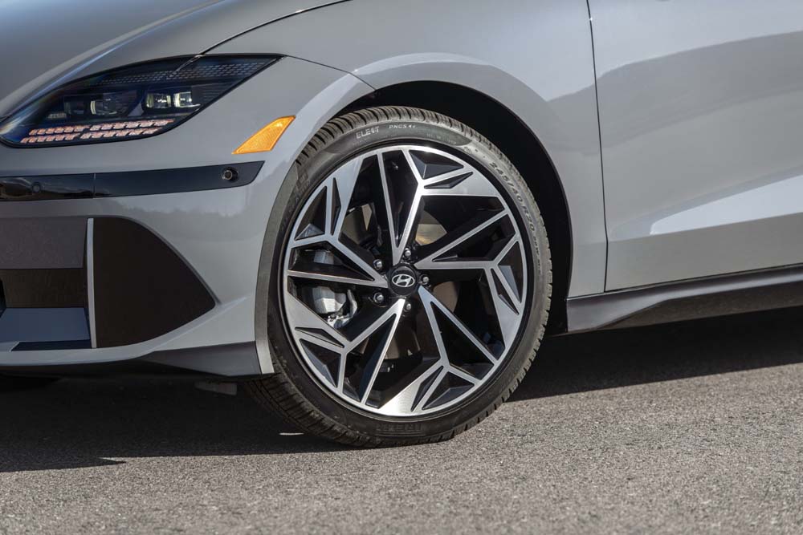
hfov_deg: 15.2
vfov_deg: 10.2
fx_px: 3011
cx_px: 402
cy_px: 268
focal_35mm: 135
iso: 64
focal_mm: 135
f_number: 5
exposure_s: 1/200
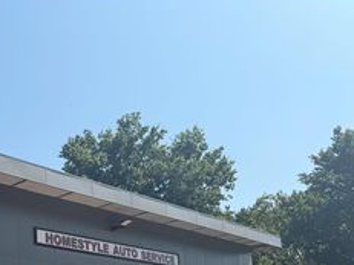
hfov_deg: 32.9
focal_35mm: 52
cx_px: -23
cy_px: 272
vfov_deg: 26.4
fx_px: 532
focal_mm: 6.76
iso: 80
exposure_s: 1/4405
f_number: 1.78
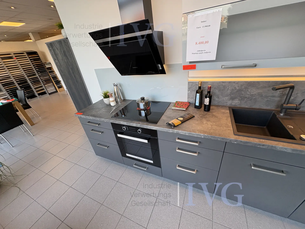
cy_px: 114
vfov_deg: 85.7
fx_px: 123
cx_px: 152
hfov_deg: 102.1
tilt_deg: -27.5
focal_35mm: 14
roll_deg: +5.5
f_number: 2.2
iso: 80
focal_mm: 2.22
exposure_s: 1/123
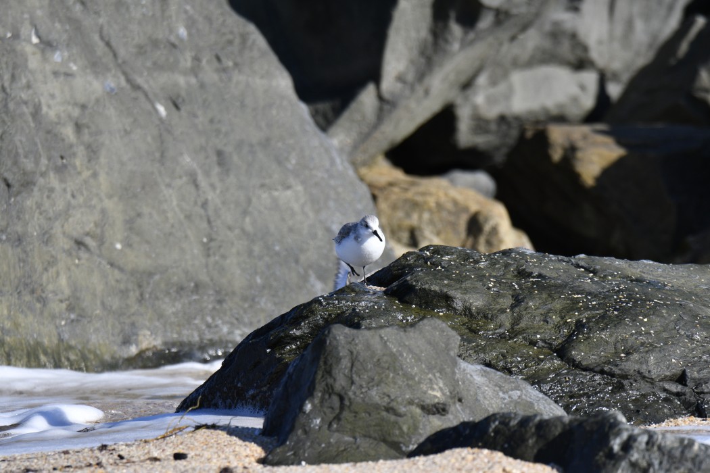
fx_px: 17749
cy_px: 236
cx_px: 355
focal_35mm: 900
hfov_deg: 2.3
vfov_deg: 1.5
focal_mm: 600
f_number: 8
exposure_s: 1/1250
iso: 400
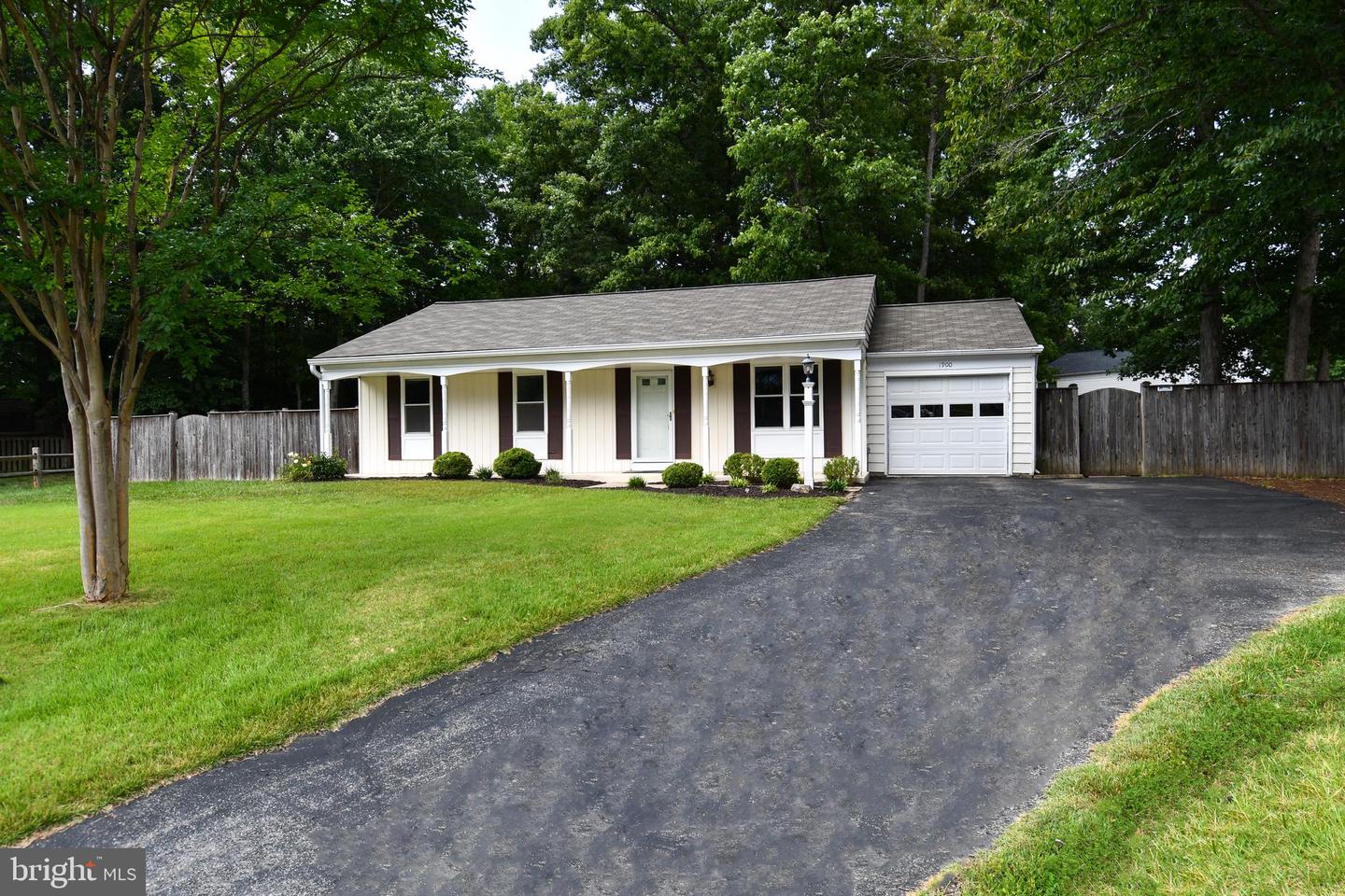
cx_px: 672
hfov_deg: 81.2
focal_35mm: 21
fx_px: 785
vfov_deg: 59.5
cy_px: 448
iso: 200
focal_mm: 14
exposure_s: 1/250
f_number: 6.3
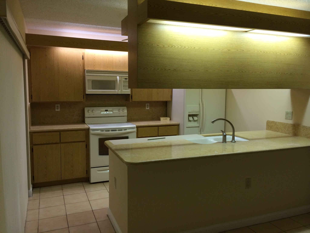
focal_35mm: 30
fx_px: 269
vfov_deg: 46.8
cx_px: 155
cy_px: 116
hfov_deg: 60.0
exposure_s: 1/30
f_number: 2.2
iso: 80
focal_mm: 4.12
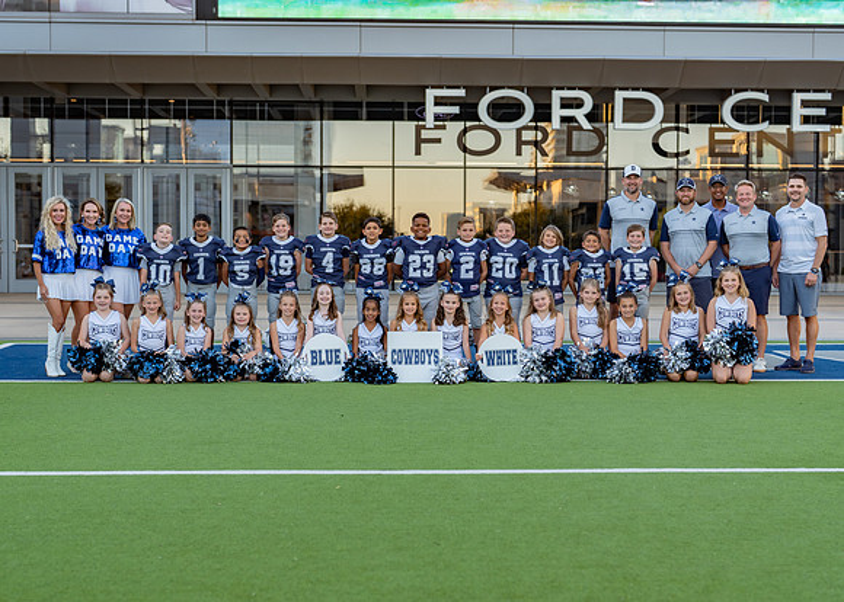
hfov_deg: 32.9
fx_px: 1430
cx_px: 425
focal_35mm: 60
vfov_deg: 23.8
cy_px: 328
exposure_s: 1/320
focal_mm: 50
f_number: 2.5
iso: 250
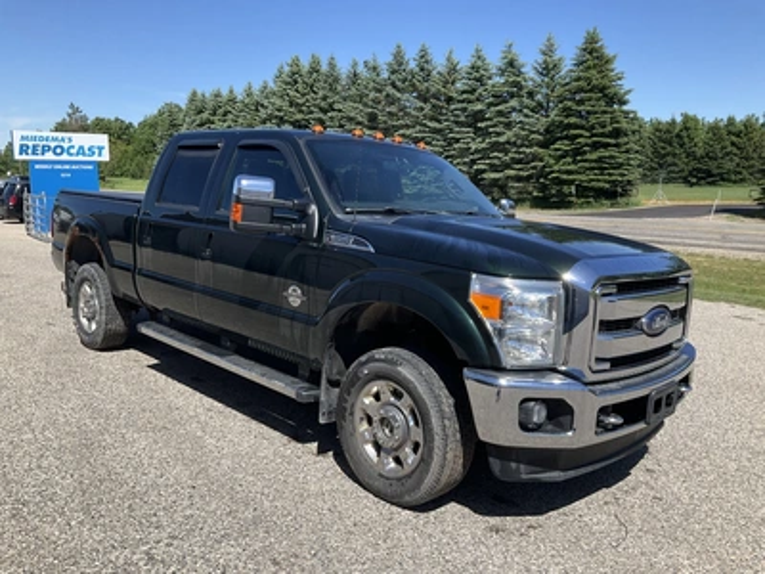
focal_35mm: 29
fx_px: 641
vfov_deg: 48.2
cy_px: 287
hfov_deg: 61.7
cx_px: 382
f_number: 1.8
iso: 25
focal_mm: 3
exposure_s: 1/1451
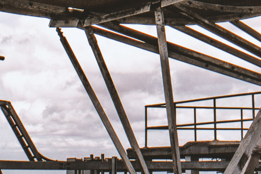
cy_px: -185
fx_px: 884
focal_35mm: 122
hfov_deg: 16.8
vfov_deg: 10.3
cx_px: 133
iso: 100
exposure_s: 1/80
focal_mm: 18
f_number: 22
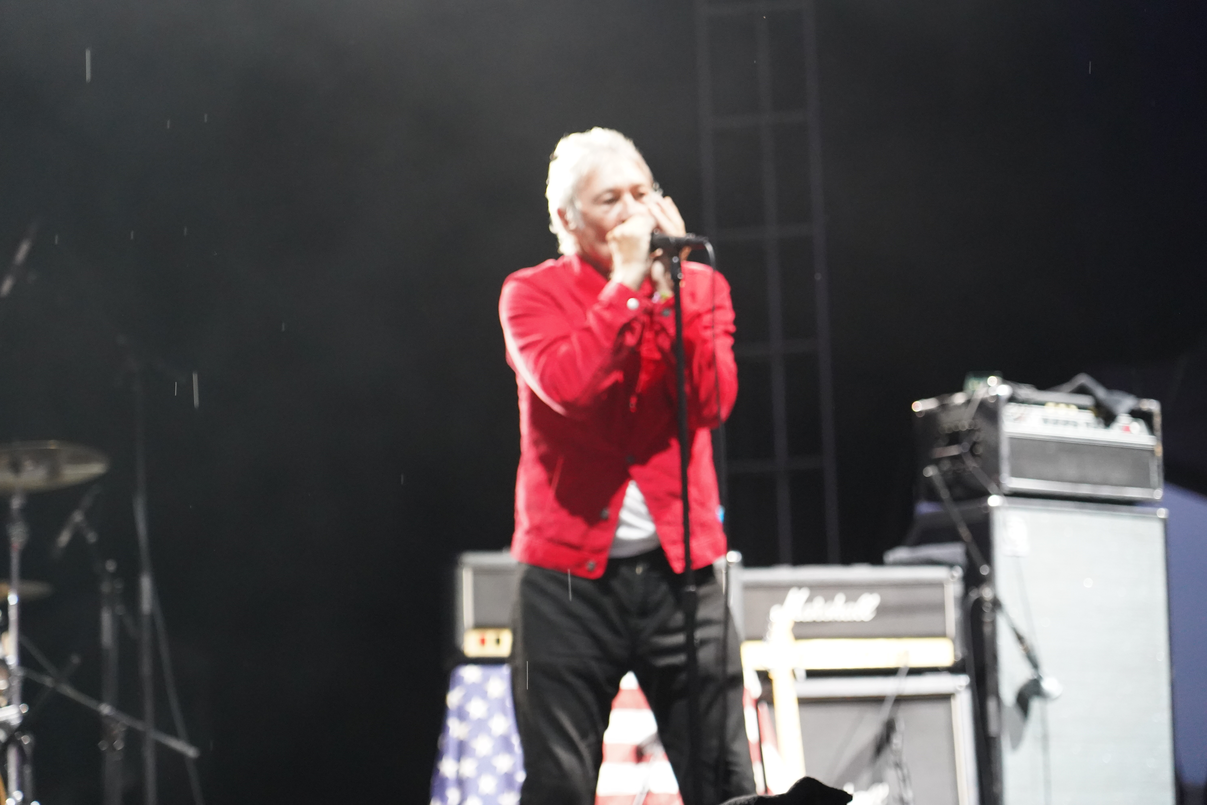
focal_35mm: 105
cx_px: 604
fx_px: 3520
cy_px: 402
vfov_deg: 13.0
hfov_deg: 19.5
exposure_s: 1/160
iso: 8000
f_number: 4
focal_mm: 105
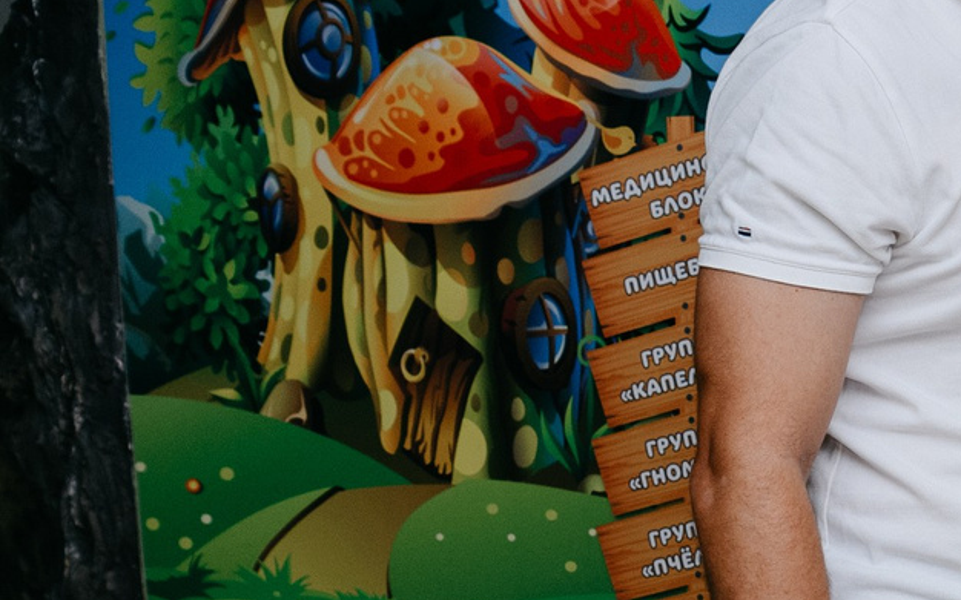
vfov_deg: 12.6
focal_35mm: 100
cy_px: 788
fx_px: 2619
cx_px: 1547
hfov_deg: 18.0
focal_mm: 24
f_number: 4
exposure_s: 1/160
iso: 320
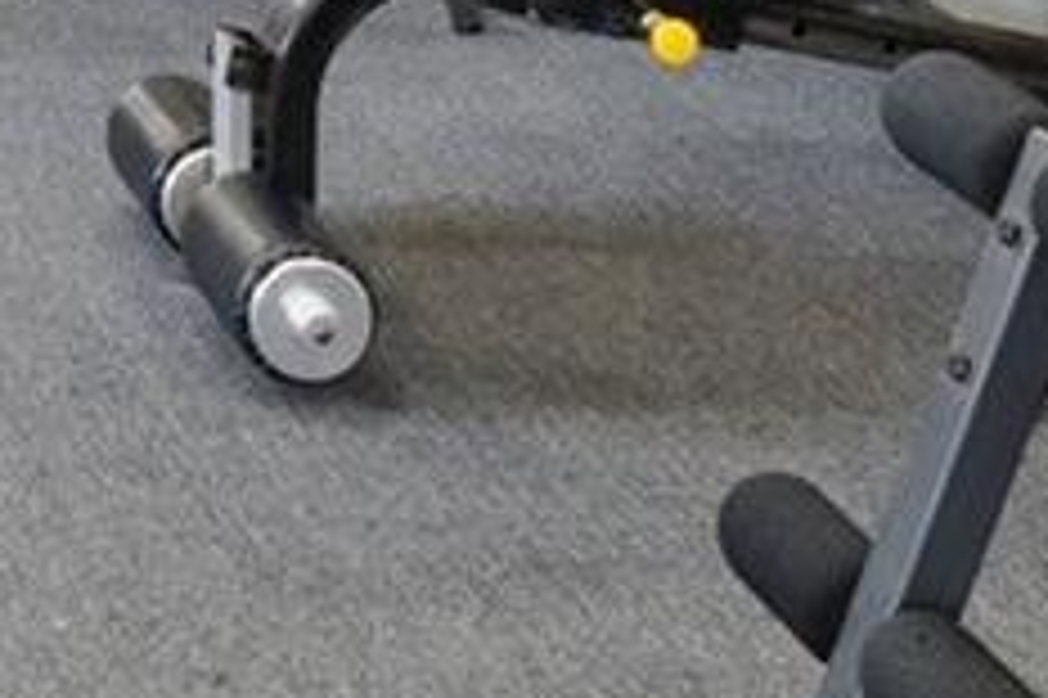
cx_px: -720
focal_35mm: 103
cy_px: -1013
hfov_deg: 17.0
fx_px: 2996
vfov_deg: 11.0
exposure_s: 1/1.25
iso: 250
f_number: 8
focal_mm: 10
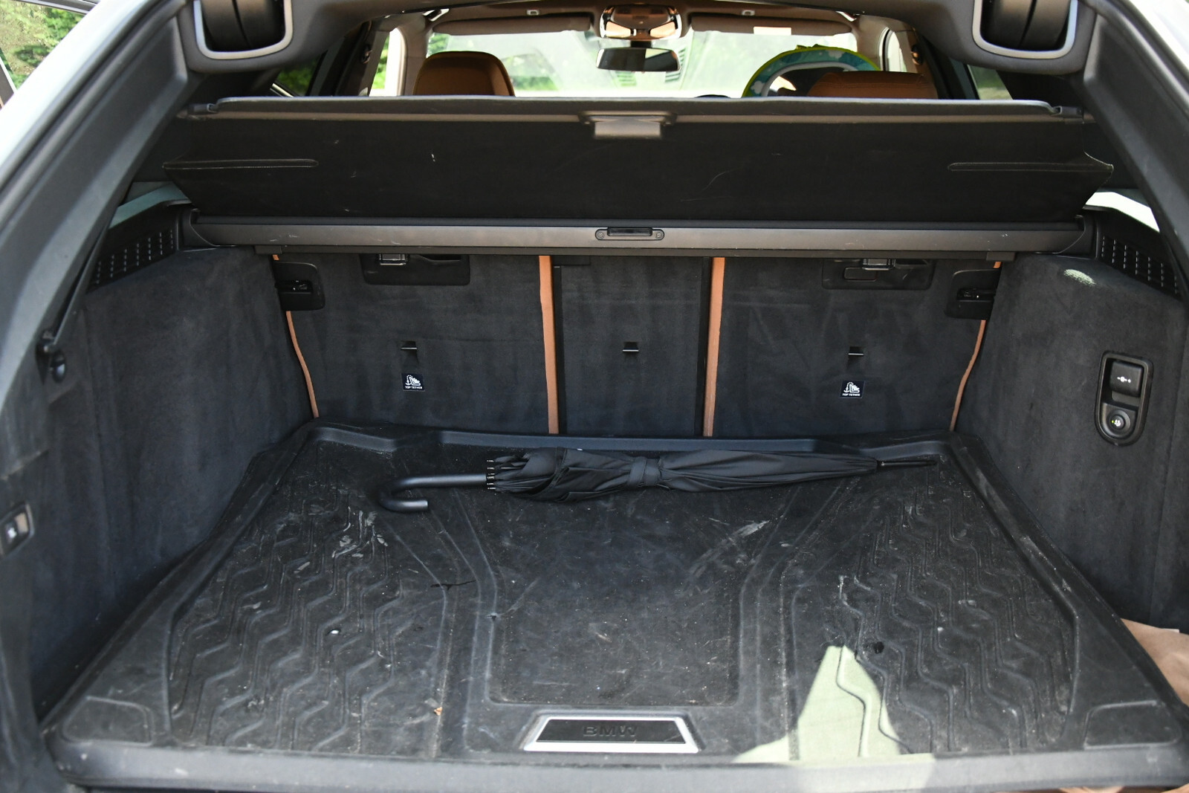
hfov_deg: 51.9
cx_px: 594
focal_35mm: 37
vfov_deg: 35.9
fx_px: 1222
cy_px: 396
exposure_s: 1/800
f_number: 4
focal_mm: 25
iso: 3200
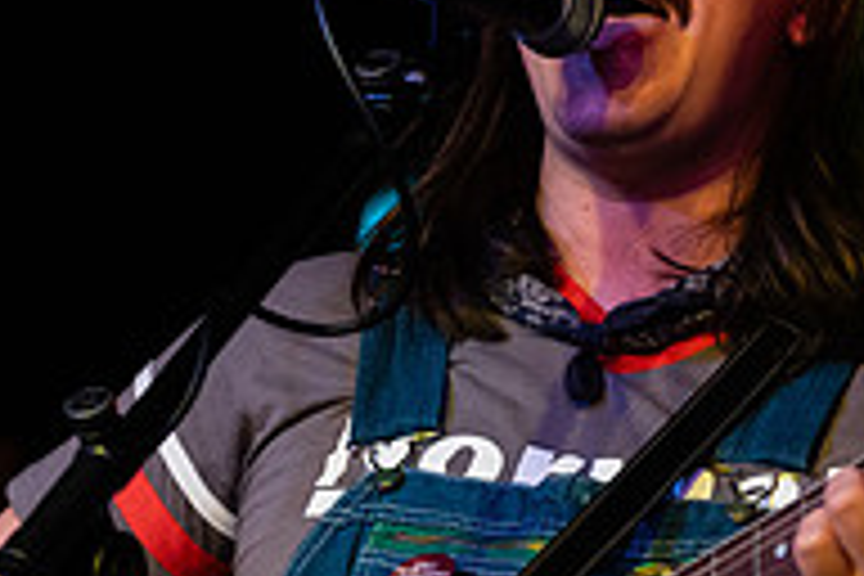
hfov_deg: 10.3
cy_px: 335
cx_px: 130
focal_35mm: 199
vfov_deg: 6.9
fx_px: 4776
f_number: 3.2
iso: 2000
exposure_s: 1/125
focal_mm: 66
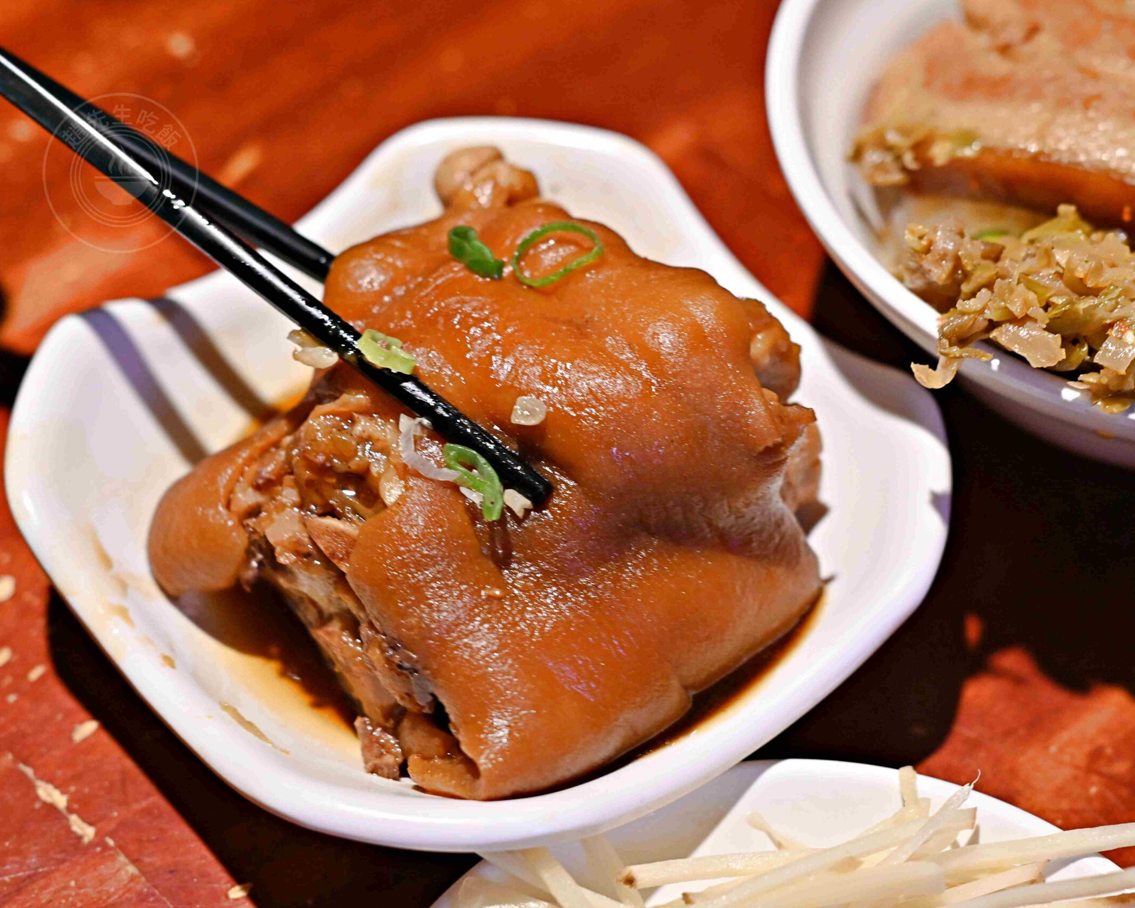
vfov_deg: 18.1
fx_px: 2855
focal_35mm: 85
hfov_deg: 22.5
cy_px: 456
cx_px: 551
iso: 560
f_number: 3.2
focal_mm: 50
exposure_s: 1/200
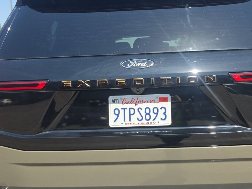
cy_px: 104
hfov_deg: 42.7
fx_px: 320
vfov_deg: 32.8
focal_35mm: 44
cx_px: 151
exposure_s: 1/3326
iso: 63
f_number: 1.4
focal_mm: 6.5
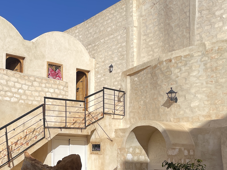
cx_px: 45
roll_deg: -0.5
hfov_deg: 35.6
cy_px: 132
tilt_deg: +4.2
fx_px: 341
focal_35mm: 52
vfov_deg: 27.6
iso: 32
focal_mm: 5.1
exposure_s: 1/7937
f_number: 1.6
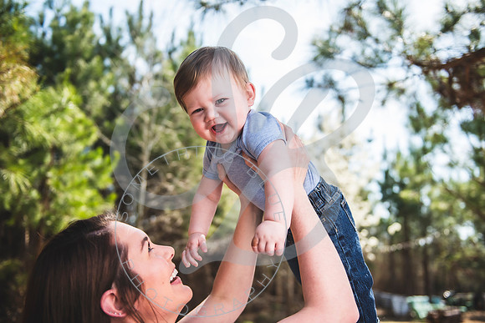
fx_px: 472
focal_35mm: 35
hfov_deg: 54.4
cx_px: 242
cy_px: 162
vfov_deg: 37.9
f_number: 2.8
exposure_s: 1/1000
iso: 100
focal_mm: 35
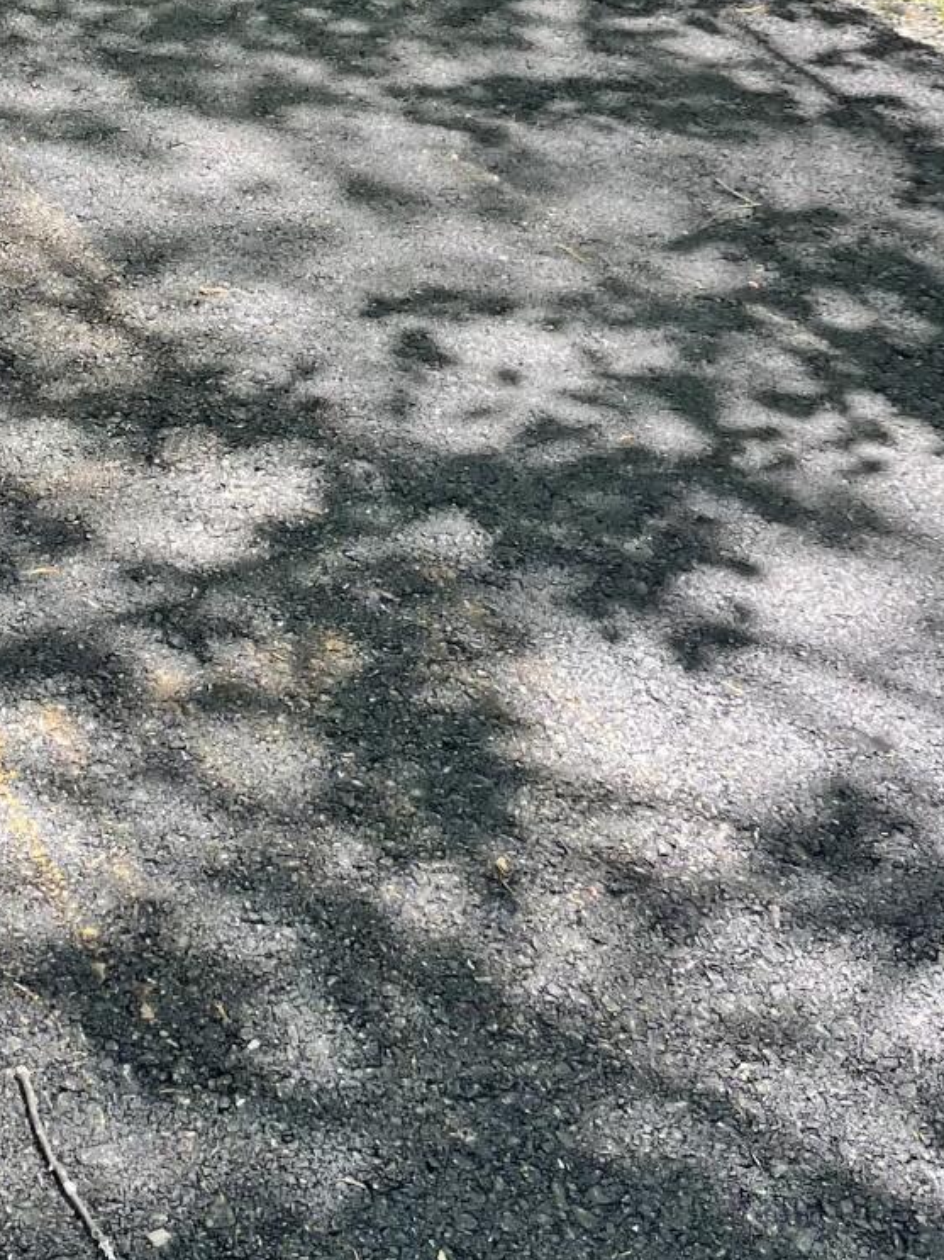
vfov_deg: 26.8
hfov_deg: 20.4
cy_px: 114
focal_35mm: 70
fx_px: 2546
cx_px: 7
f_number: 1.6
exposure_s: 1/388
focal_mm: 4.2
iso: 32
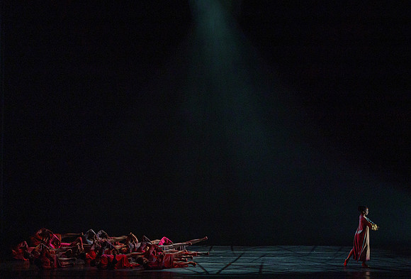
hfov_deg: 17.8
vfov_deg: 12.1
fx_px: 1308
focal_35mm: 114
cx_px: 219
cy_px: 122
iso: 5000
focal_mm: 100
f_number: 5.6
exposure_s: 1/250
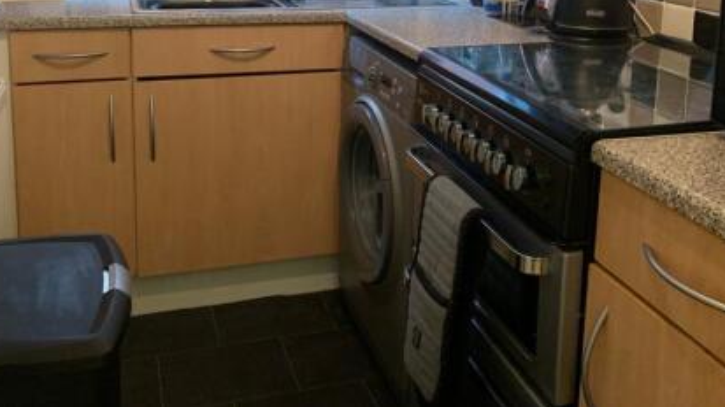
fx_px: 769
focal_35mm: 40
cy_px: 29
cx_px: 375
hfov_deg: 50.5
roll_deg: -0.9
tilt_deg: -10.4
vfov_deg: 28.4
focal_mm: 4.25
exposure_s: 1/33
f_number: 1.8
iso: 320
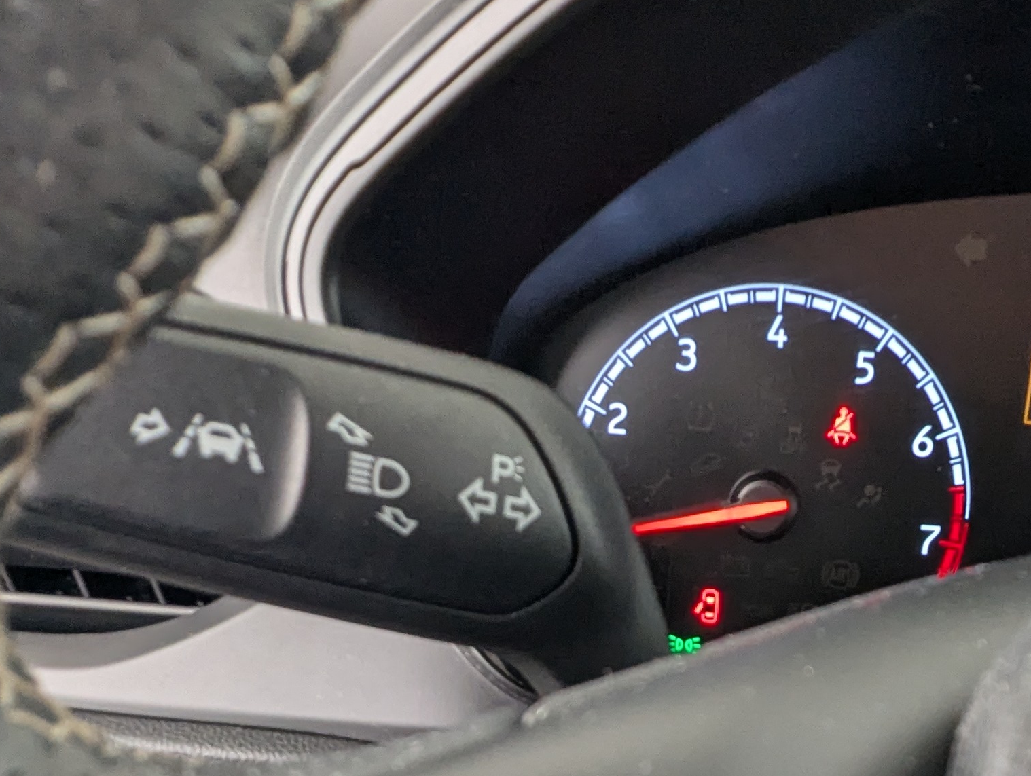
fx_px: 1283
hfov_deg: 42.9
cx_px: 724
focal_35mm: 43
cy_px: 867
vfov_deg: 30.0
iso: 289
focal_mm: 2.35
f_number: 2.2
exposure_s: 1/49.8
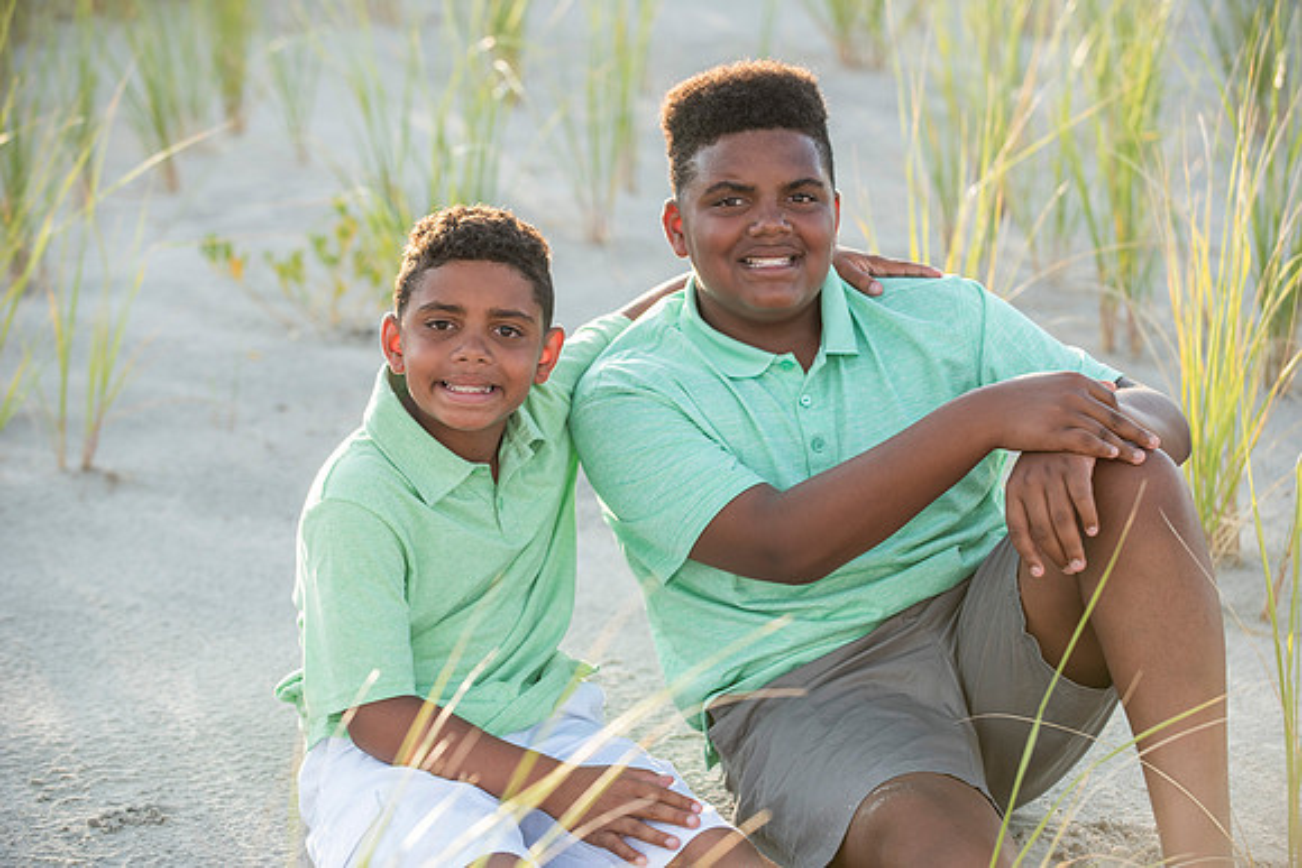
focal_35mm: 105
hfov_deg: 19.5
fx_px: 3798
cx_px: 651
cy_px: 434
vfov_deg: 13.0
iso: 250
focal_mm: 105
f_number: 4
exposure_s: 1/640
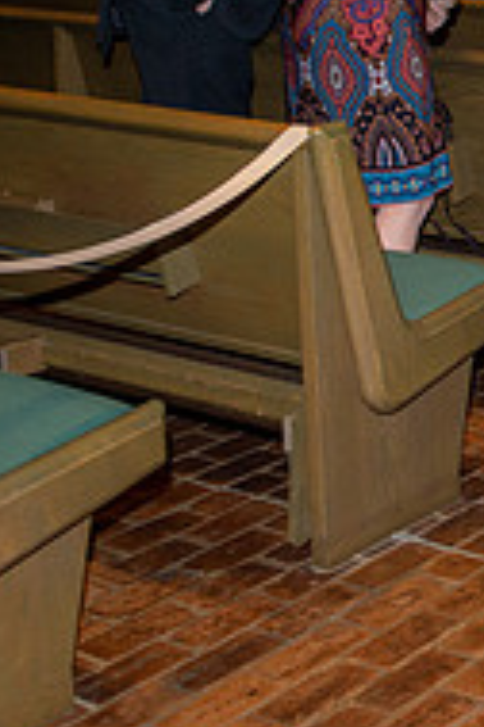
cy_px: 108
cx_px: 830
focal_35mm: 86
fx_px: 1734
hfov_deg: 14.3
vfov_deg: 23.2
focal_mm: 28
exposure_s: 1/125
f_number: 5.6
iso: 1600
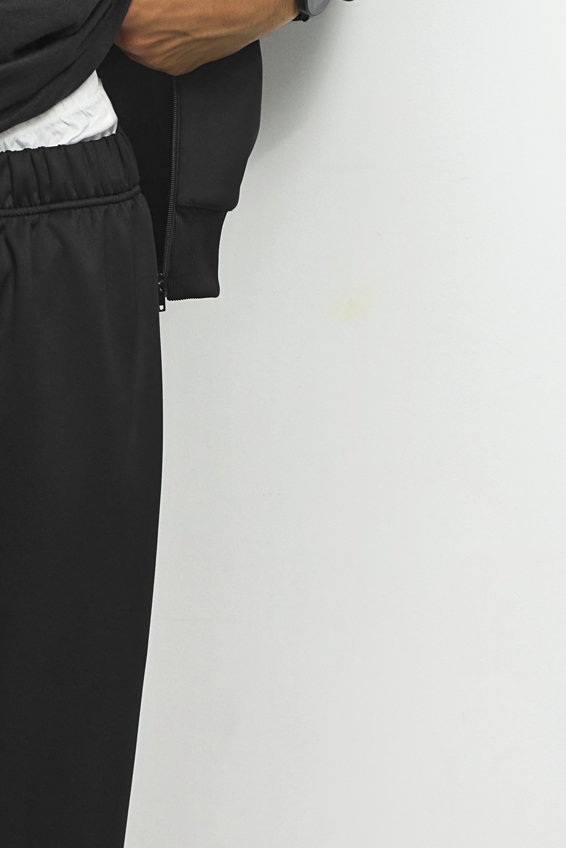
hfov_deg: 4.3
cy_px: 843
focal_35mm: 320
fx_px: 7546
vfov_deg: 6.4
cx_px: -226
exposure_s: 1/320
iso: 1000
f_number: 5.6
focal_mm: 112
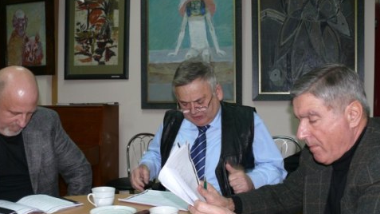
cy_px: 128
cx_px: 183
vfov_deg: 29.6
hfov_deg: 50.5
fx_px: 403
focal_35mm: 40
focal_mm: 7.4
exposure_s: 1/30
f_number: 2.8
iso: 100
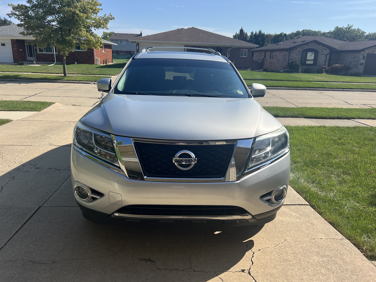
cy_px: 141
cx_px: 188
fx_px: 282
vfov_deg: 53.1
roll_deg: -1.7
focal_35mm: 26
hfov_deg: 67.3
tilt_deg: -17.1
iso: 50
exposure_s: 1/3356
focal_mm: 5.7
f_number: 1.5
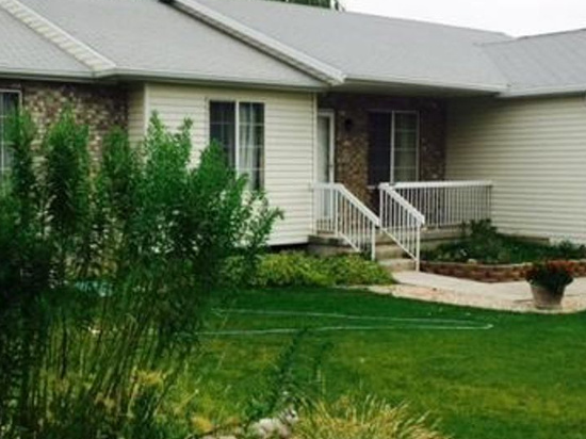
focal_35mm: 54
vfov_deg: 27.0
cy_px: 233
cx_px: 239
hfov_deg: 35.5
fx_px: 914
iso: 32
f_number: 2.2
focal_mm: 4.15
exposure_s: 1/1883
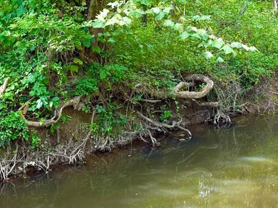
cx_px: 197
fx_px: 602
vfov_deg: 19.3
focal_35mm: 75
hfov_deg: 25.8
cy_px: 23
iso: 100
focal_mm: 6.76
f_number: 1.78
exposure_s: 1/501
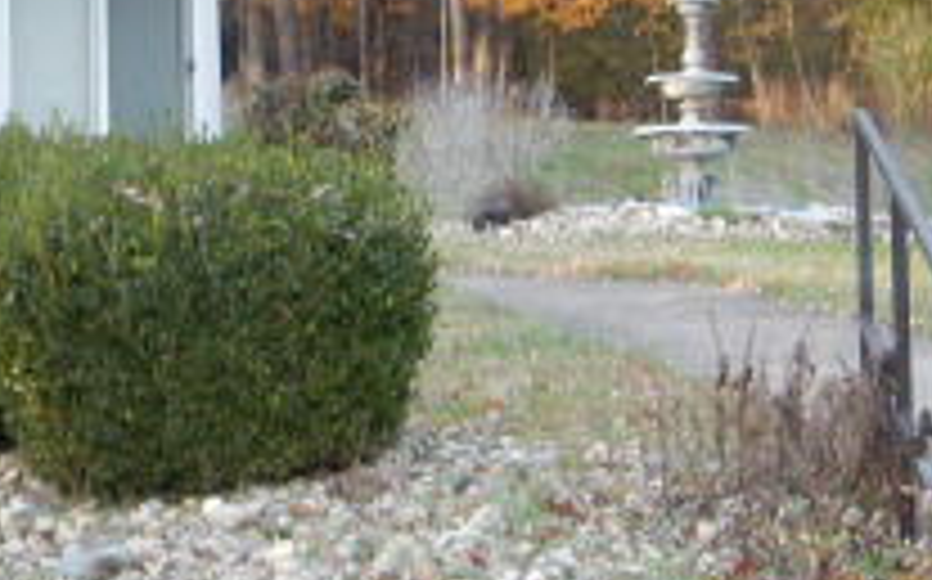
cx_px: 349
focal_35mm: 147
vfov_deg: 8.9
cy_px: 297
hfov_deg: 14.2
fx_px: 3731
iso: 280
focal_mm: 7.6
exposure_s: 1/30
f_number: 4.2
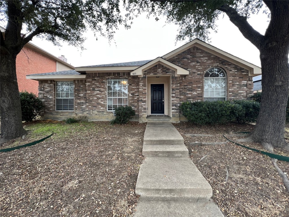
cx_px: 144
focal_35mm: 13
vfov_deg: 89.9
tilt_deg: -0.9
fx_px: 109
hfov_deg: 106.2
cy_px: 108
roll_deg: +0.1
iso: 50
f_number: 1.8
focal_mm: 1.57
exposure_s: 1/122
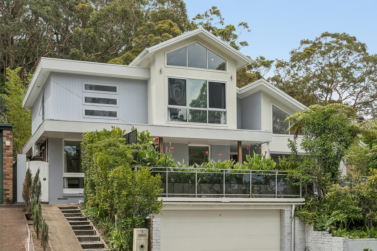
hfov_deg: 41.1
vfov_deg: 28.1
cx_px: 188
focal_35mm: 48
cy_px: 126
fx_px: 503
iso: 400
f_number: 11
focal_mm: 32
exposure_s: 1/500
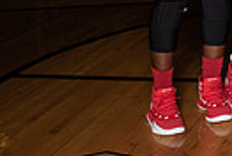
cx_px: 439
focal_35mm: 106
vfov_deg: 11.5
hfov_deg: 15.8
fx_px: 685
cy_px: -169
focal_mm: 24
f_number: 14
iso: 320
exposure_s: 1/200
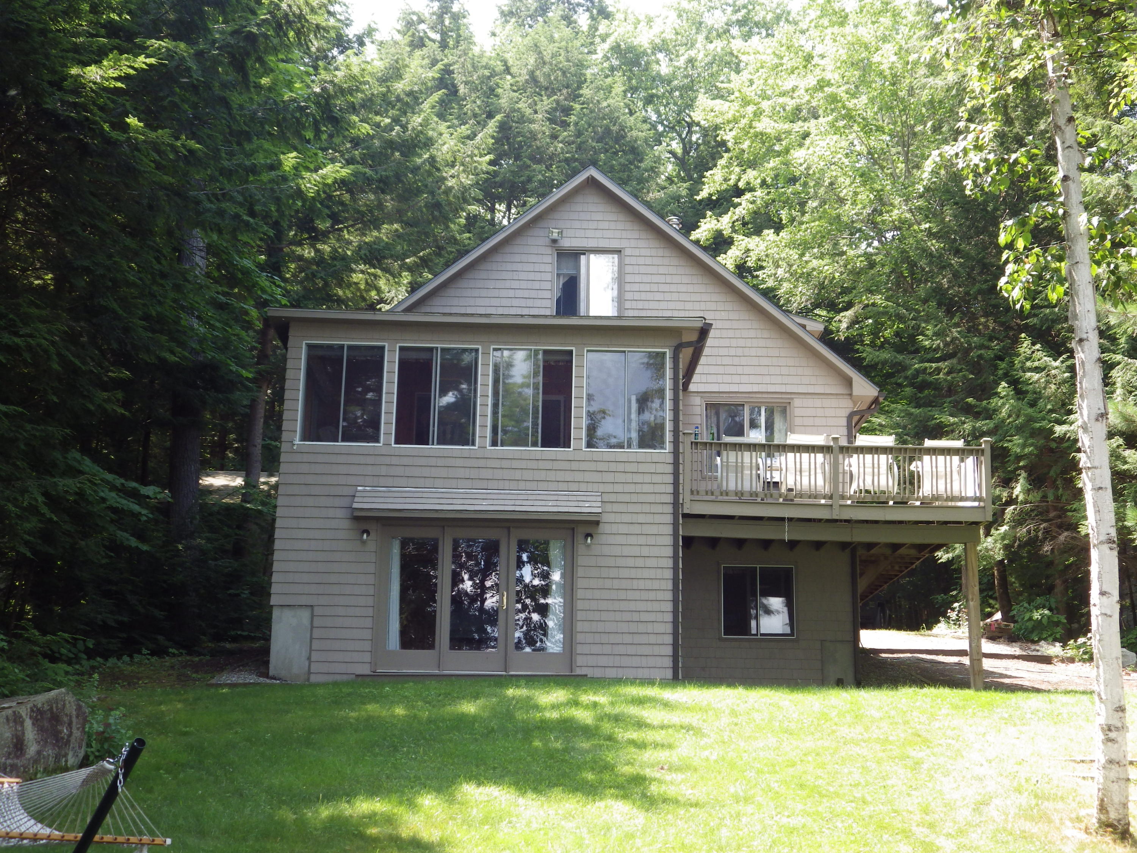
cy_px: 426
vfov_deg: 29.1
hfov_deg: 38.2
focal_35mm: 50
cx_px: 568
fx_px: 1642
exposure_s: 1/100
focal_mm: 9
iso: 100
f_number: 3.8
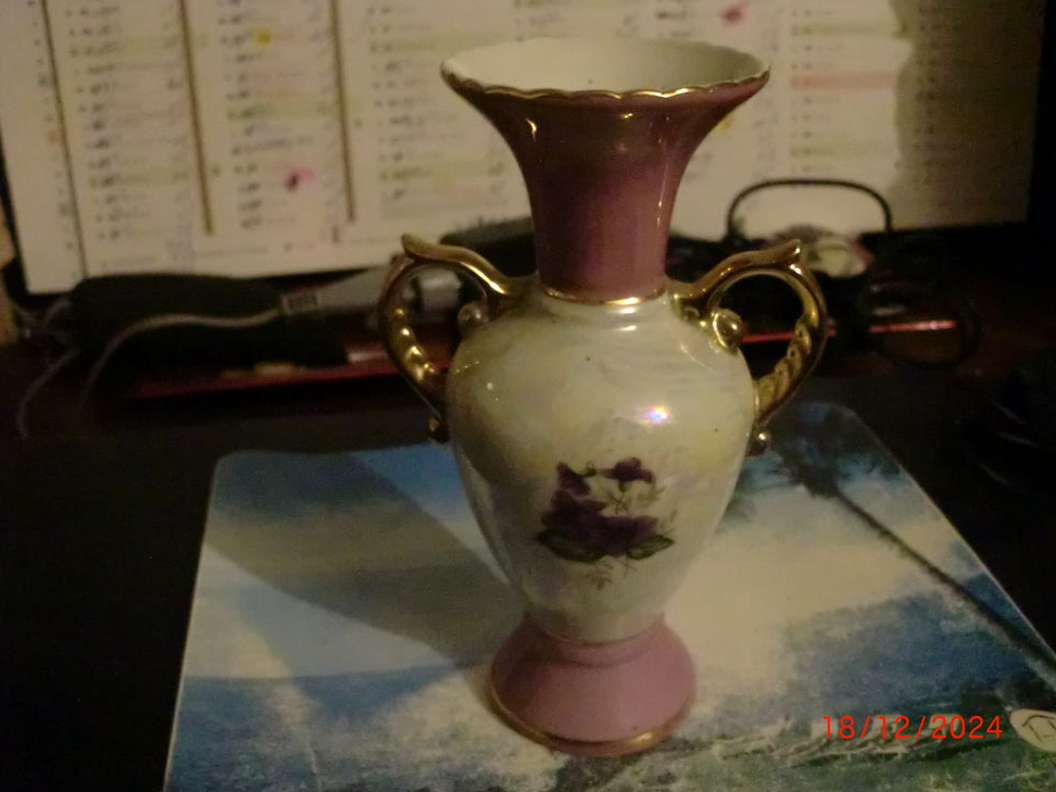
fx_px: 1098
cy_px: 402
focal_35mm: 36
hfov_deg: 51.4
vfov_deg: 39.7
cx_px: 530
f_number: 3.1
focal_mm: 6.3
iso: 1600
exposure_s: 1/60
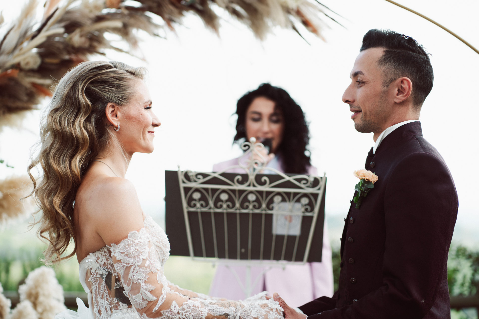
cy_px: 160
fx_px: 1131
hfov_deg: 23.9
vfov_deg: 16.1
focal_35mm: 85
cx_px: 240
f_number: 2.5
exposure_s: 1/800
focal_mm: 85
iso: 160
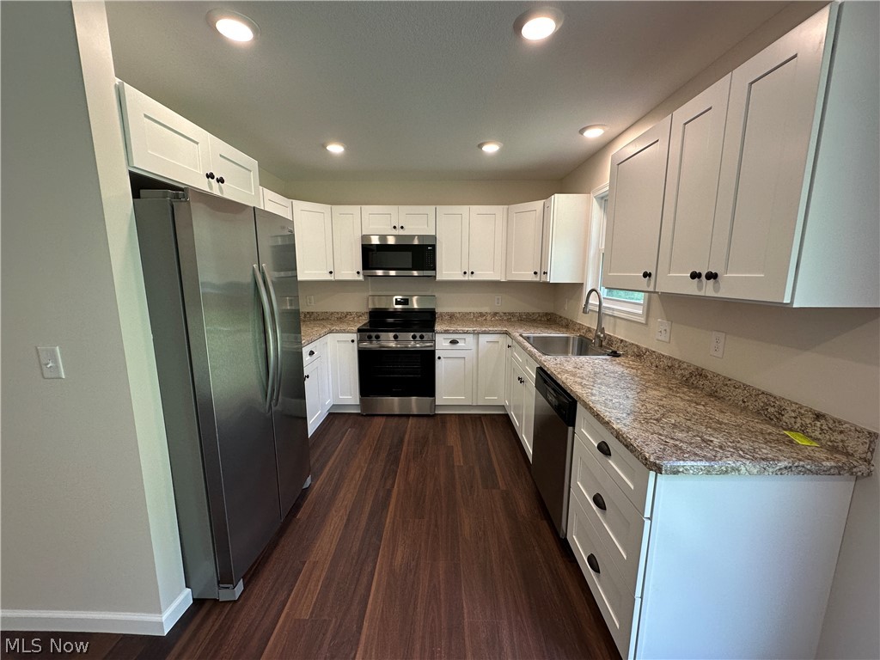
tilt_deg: -10.9
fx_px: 356
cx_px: 440
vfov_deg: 85.7
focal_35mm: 14
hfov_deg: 102.1
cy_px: 330
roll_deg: -1.0
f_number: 2.2
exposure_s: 1/120
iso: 125
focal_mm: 2.22
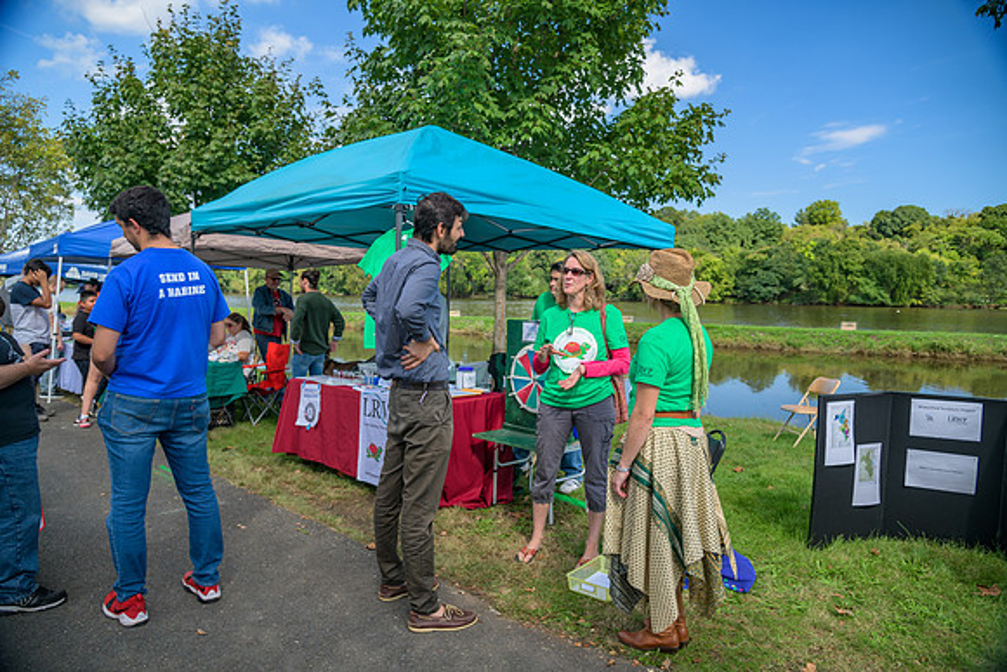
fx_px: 671
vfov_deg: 53.2
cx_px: 504
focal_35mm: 24
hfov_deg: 73.7
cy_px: 336
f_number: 4
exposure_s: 1/250
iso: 125
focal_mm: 24
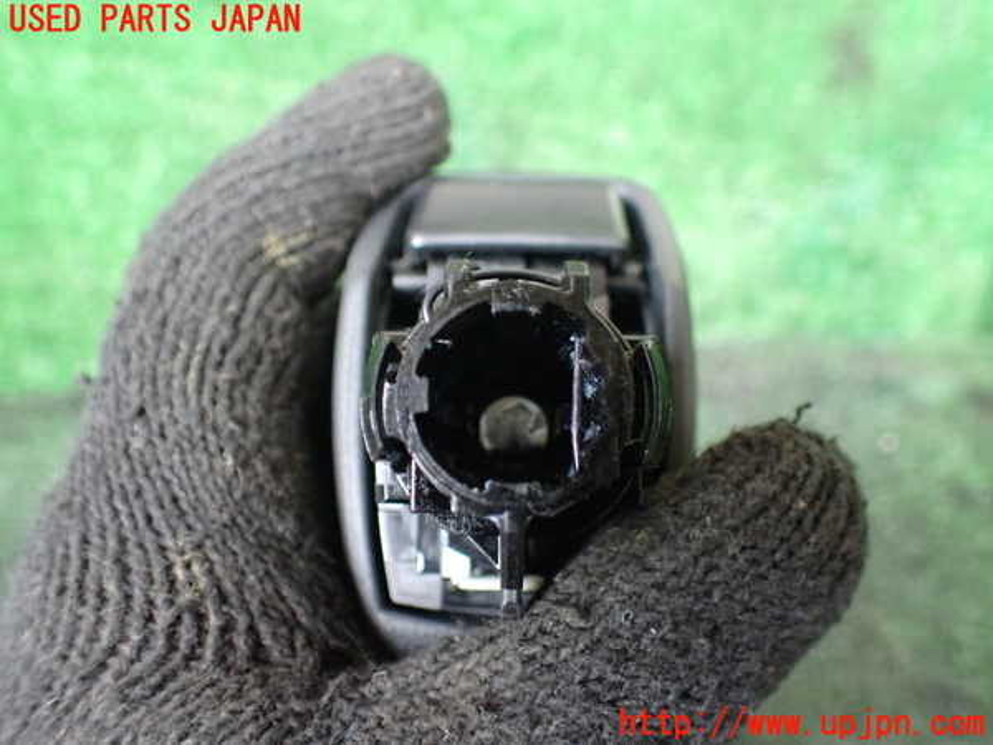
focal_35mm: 30
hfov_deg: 60.0
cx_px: 496
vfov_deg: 46.8
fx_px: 861
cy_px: 372
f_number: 2.3
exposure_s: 1/30
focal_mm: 5.4
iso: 1000
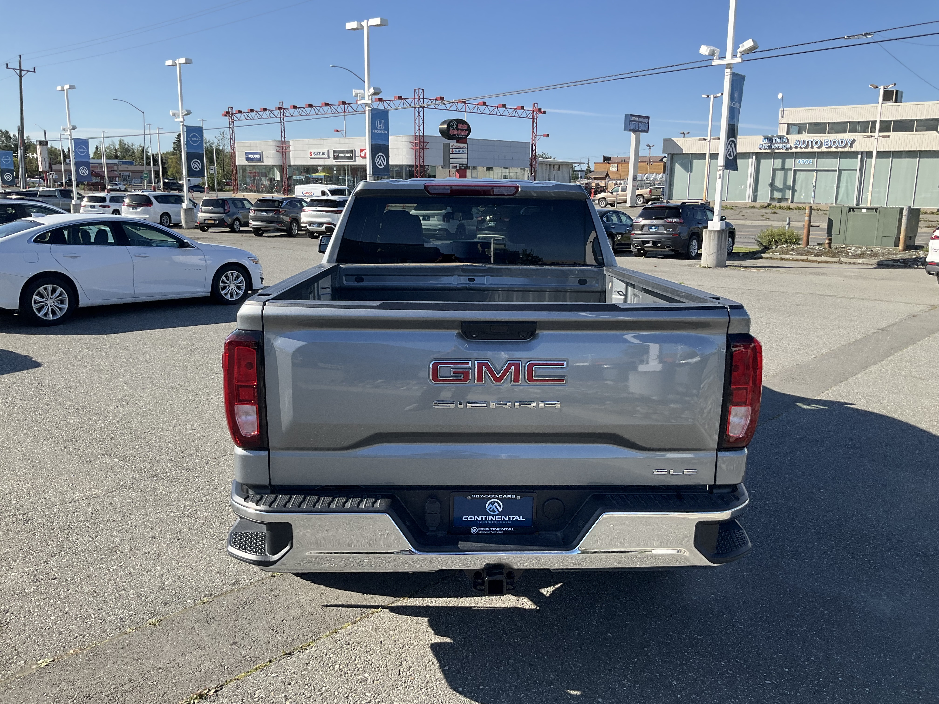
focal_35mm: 29
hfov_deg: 61.7
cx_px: 470
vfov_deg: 48.2
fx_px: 787
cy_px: 352
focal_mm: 3
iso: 25
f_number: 1.8
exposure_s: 1/1195
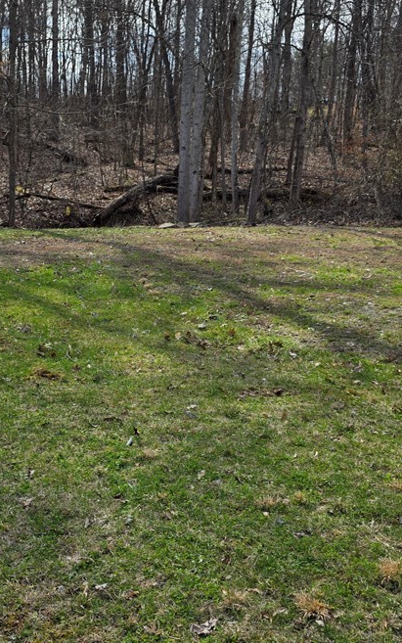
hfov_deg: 33.4
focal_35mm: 38
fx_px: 666
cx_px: 146
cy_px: 330
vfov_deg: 51.5
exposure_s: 1/2890
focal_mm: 6.3
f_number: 1.7
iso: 80
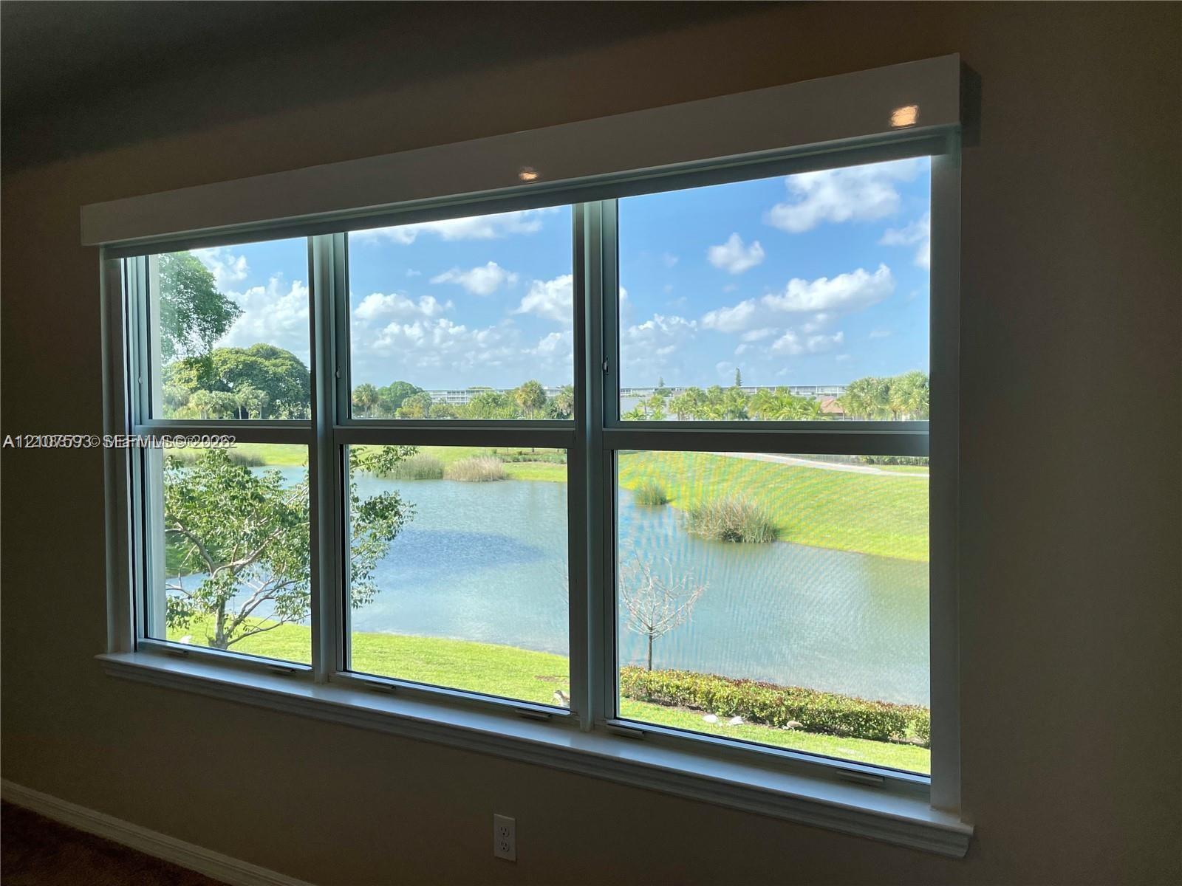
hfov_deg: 67.3
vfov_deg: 53.1
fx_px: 888
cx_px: 591
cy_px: 443
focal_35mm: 26
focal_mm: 4.2
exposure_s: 1/1208
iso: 32
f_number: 1.6
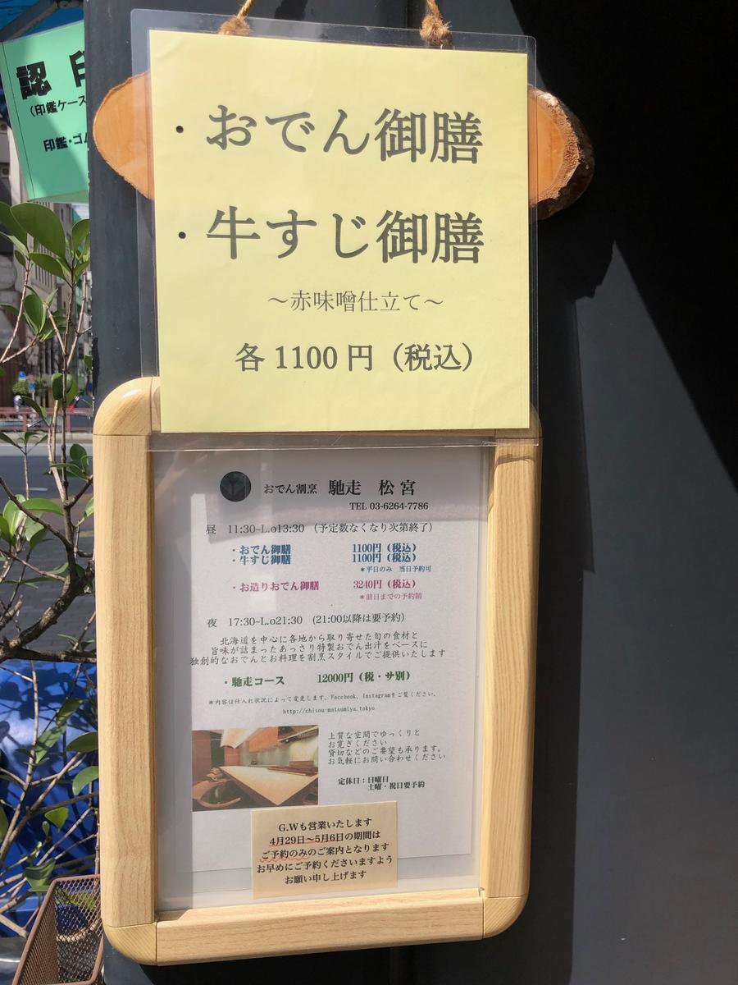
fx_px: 796
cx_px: 369
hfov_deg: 49.7
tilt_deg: -4.2
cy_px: 492
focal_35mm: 28
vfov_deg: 63.4
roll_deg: -0.3
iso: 20
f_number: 1.8
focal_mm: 4
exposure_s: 1/1919
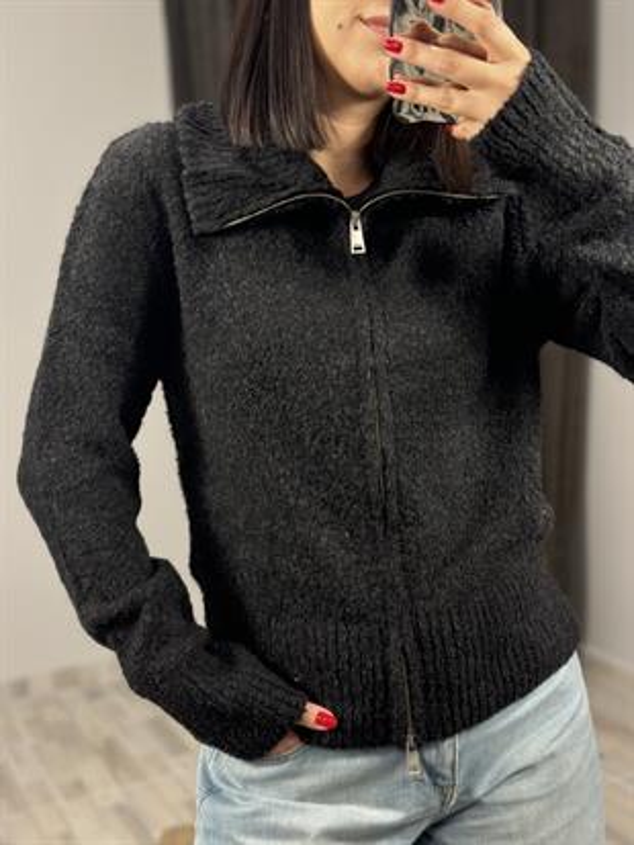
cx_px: 317
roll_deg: +6.0
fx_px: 1172
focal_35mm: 48
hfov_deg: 30.3
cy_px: 422
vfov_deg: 39.6
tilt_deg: -34.3
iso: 80
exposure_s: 1/50
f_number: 1.78
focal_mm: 6.86
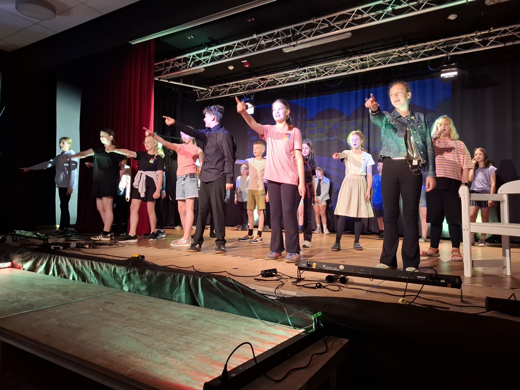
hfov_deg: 73.9
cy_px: 195
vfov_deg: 58.9
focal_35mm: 23
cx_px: 260
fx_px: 346
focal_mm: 5.54
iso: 400
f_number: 1.8
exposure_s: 1/33
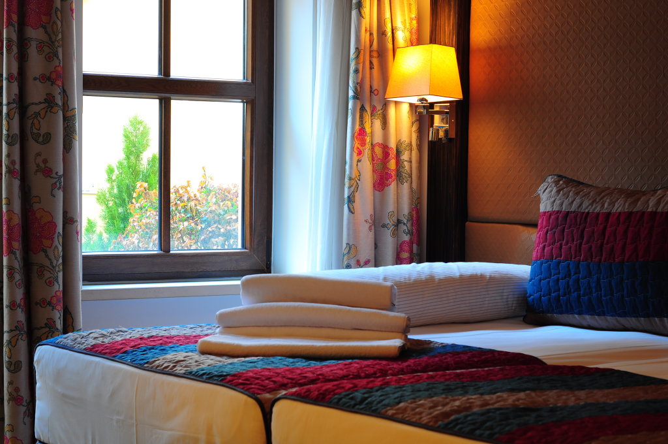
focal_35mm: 75
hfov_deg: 27.0
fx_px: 1390
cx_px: 334
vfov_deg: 18.1
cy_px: 222
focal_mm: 50
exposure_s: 1/3
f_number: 7.1
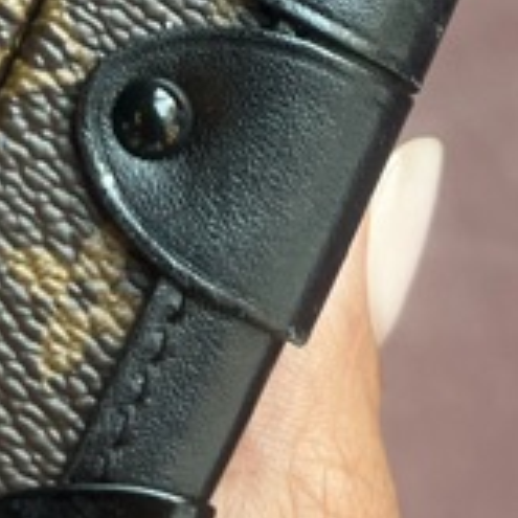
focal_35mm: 143
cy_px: -305
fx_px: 2421
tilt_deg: -79.8
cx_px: 35
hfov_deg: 12.1
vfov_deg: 11.6
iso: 125
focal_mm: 5.7
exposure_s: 1/119
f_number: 1.5
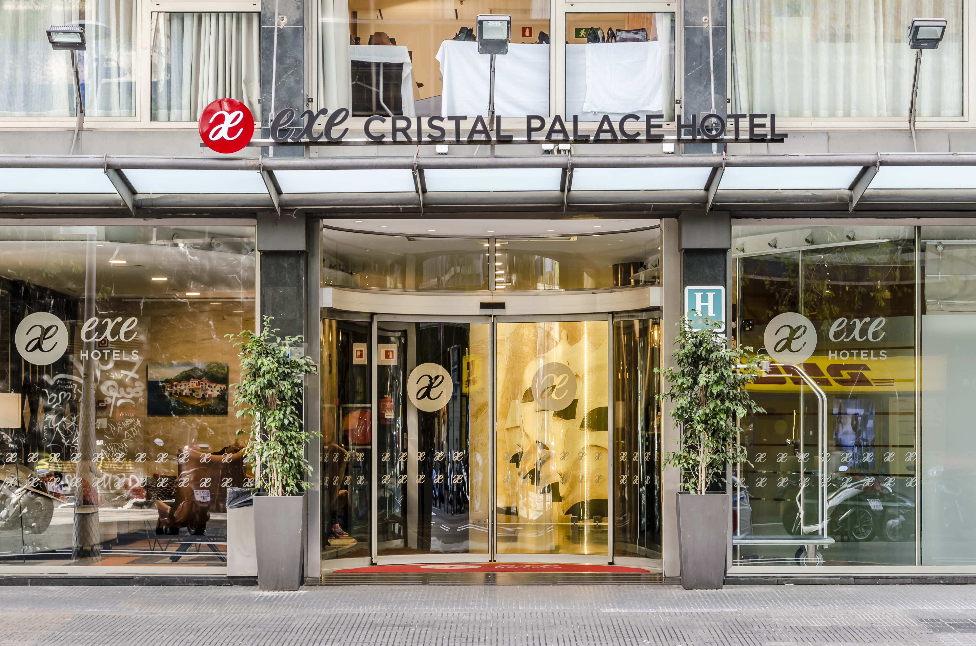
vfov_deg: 16.5
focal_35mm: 82
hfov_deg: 24.7
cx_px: 488
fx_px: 2232
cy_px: 323
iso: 100
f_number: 8
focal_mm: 55
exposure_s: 1/10
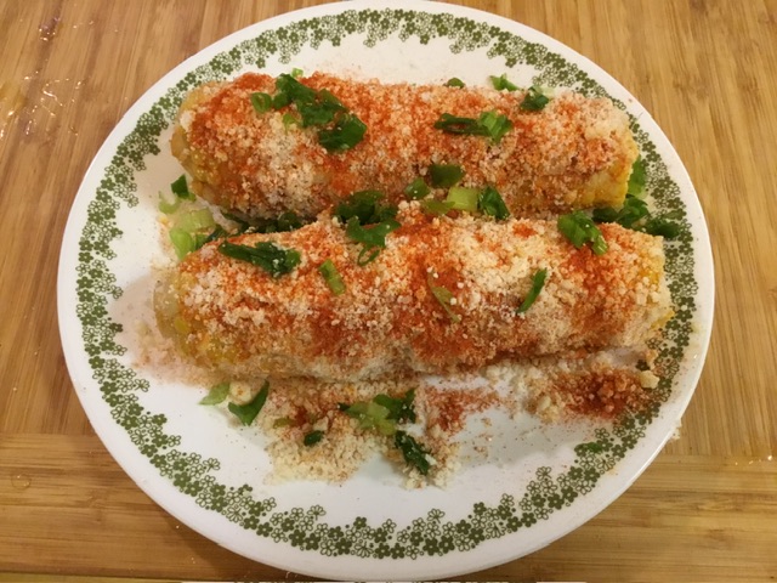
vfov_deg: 45.4
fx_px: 696
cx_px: 388
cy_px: 292
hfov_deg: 58.4
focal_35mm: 31
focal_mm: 3.3
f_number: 2.4
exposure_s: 1/30
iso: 200
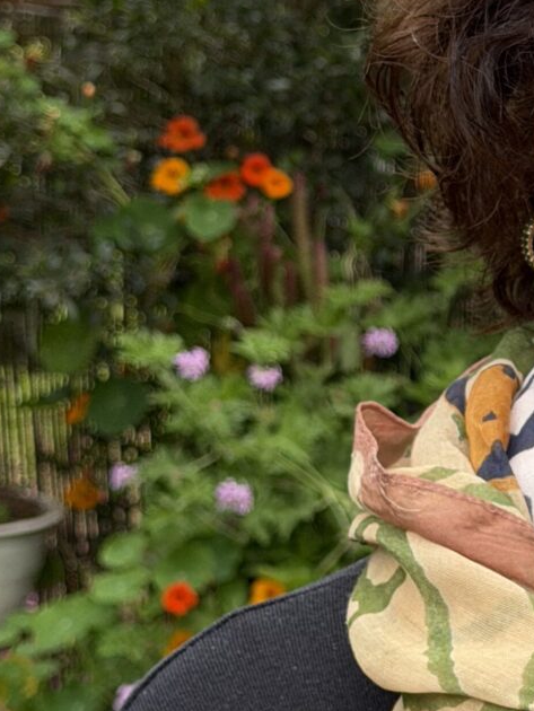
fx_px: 3207
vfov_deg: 12.6
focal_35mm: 156
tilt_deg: -3.8
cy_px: 99
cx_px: 781
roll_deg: +0.1
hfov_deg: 9.3
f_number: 1.78
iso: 64
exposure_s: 1/810
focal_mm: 6.76
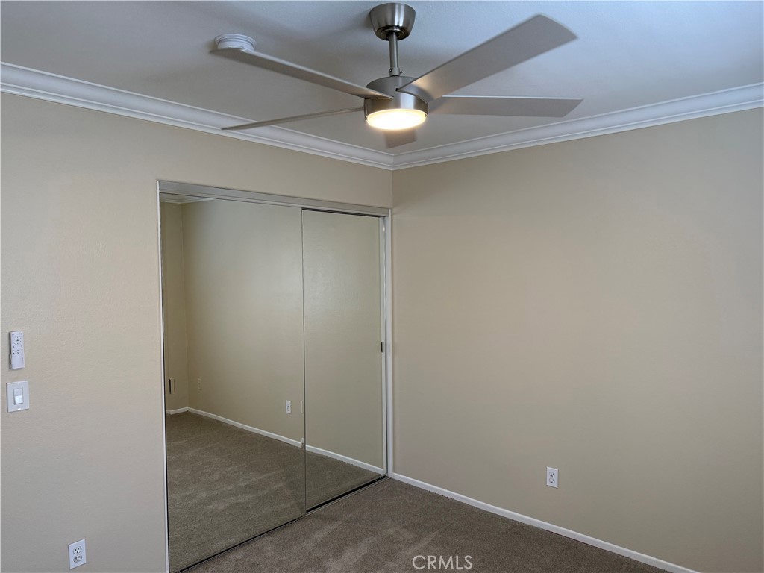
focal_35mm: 24
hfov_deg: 71.6
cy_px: 286
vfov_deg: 56.8
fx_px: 530
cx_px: 382
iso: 200
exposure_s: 1/240
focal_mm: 6.76
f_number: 1.78
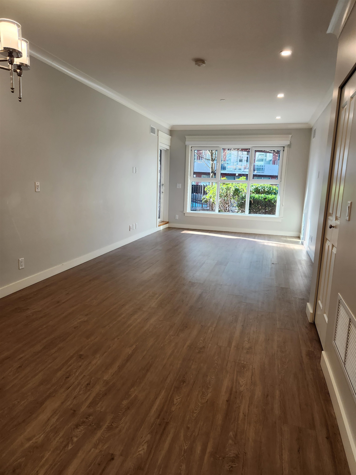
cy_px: 238
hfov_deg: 58.9
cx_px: 178
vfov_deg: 73.9
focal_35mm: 23
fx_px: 315
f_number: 1.8
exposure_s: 1/180
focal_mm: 5.4
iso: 100
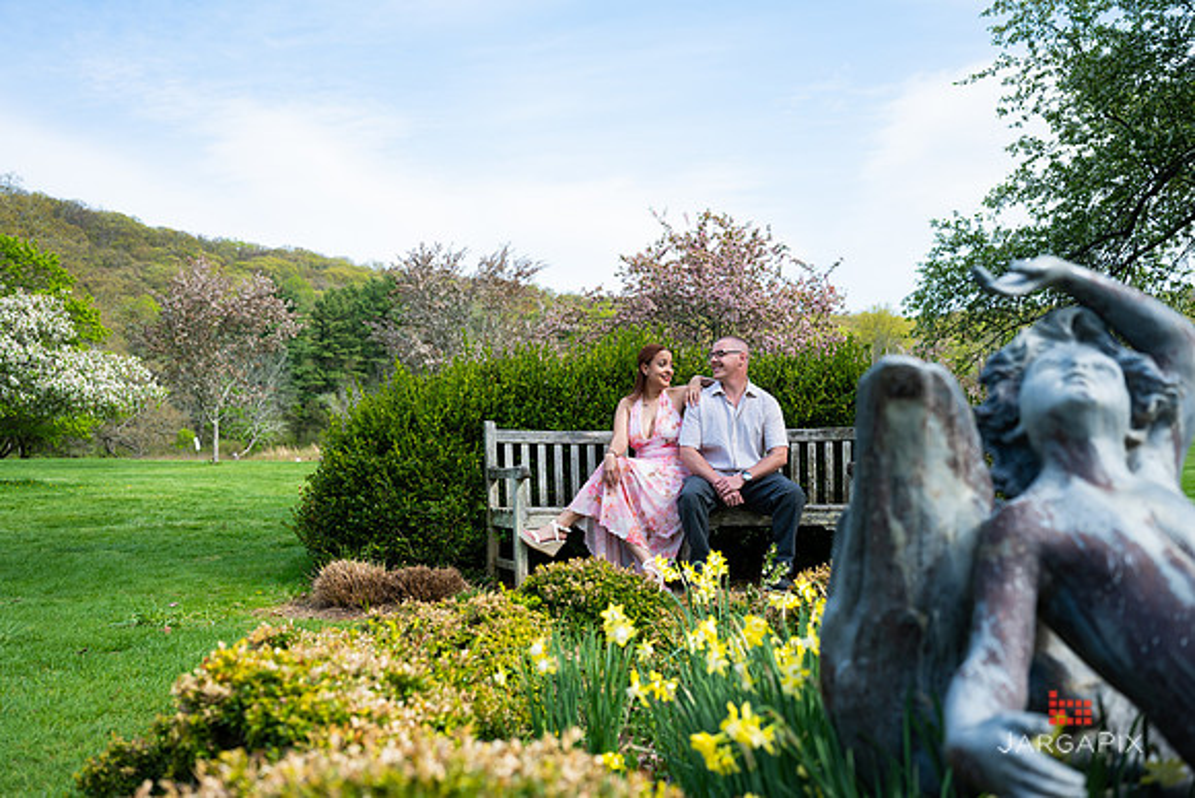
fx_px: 1074
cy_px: 391
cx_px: 608
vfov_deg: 40.7
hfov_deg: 58.2
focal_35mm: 32
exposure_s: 1/1600
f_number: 3.2
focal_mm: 30.5
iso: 200
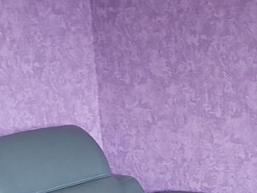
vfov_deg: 15.5
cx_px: 134
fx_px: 631
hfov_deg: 23.0
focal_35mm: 85
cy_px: 315
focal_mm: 4.2
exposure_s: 1/16
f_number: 1.7
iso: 200
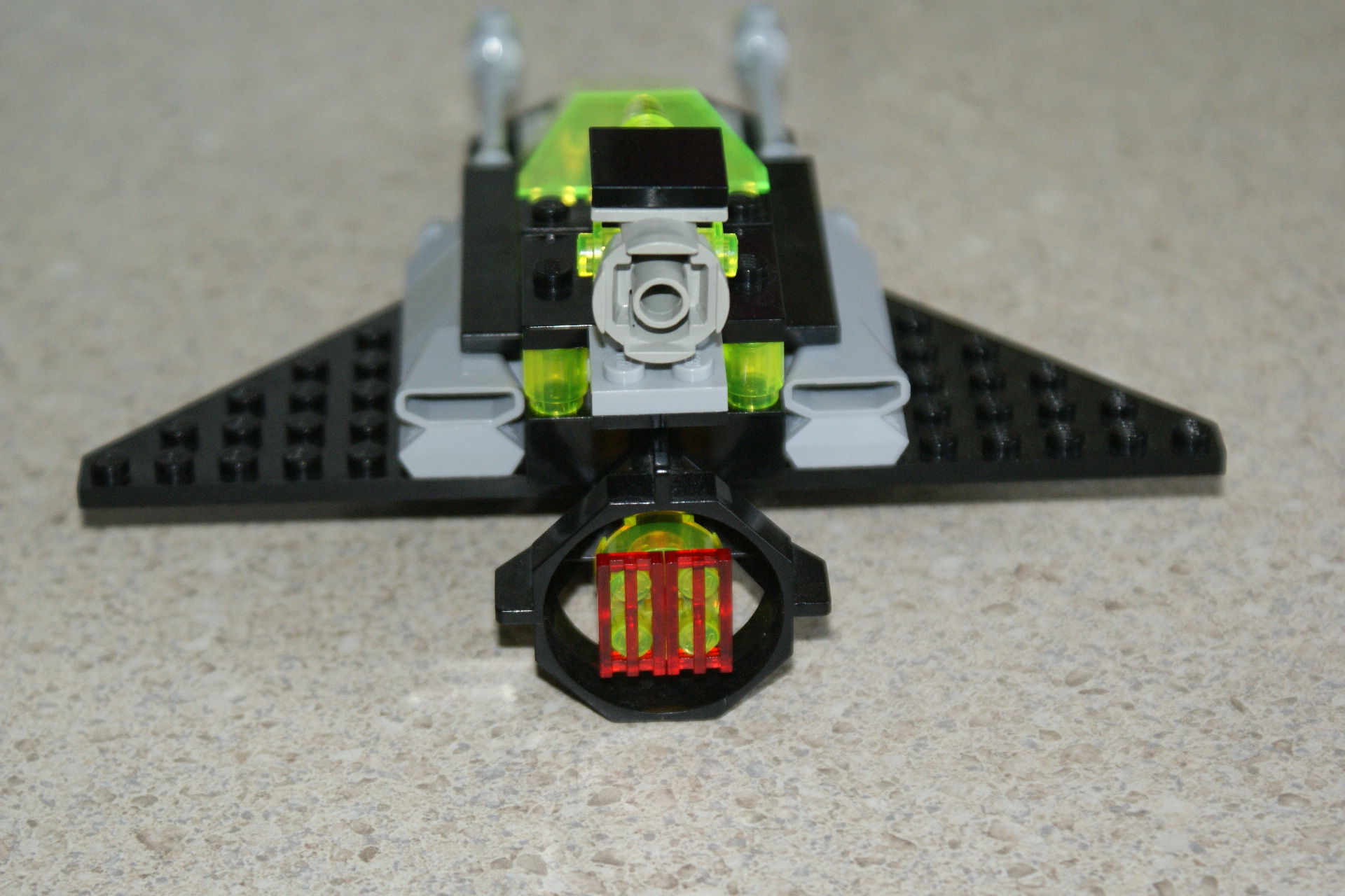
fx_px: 3923
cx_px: 672
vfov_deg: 13.0
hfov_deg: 19.5
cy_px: 448
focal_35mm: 105
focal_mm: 70
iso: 400
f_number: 5.6
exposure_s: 1/125
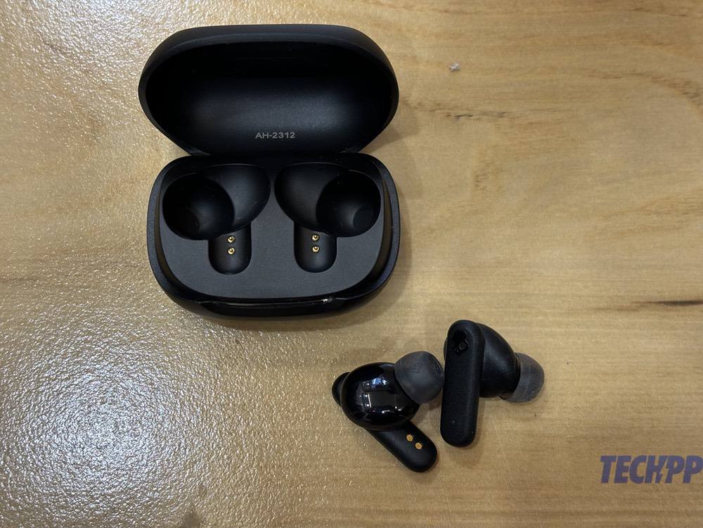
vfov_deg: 28.0
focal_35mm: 52
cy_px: 264
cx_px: 352
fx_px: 1056
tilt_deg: -79.3
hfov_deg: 36.8
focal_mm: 5.96
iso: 125
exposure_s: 1/33
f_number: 1.6
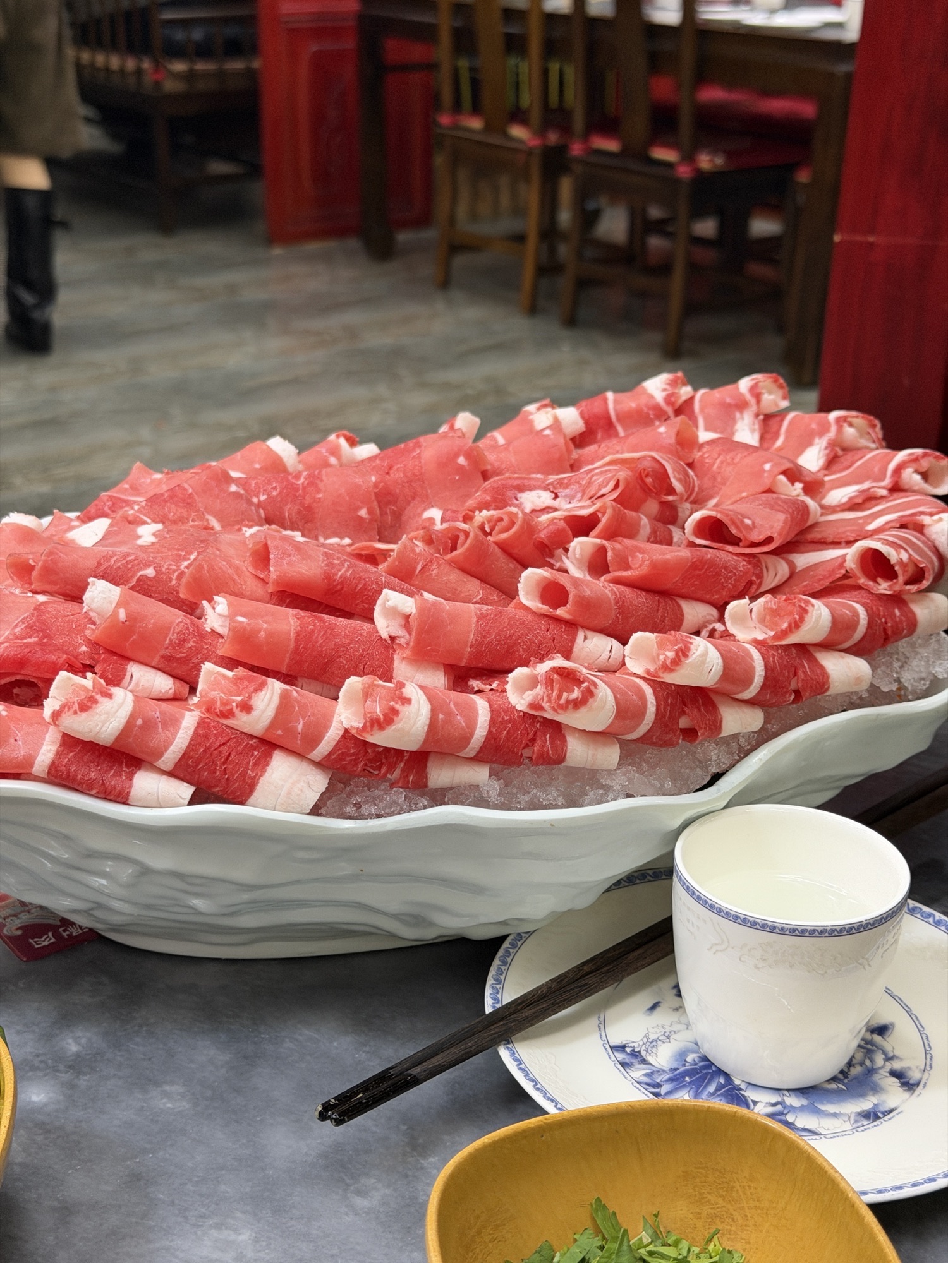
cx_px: 474
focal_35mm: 48
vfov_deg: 39.7
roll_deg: -1.2
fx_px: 1753
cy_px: 632
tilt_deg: -24.3
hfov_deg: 30.3
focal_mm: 6.76
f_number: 1.78
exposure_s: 1/50
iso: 250
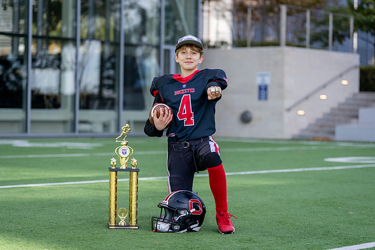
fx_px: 1035
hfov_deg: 20.5
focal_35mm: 99
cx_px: 188
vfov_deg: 13.8
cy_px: 125
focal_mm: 97
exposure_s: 1/500
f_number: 2.8
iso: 100
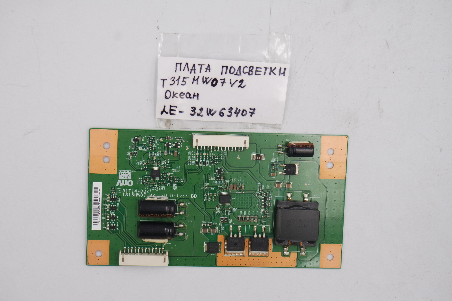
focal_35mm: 72
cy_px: 150
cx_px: 226
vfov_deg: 18.9
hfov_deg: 28.1
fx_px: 904
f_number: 5.6
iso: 200
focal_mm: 27
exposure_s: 1/125
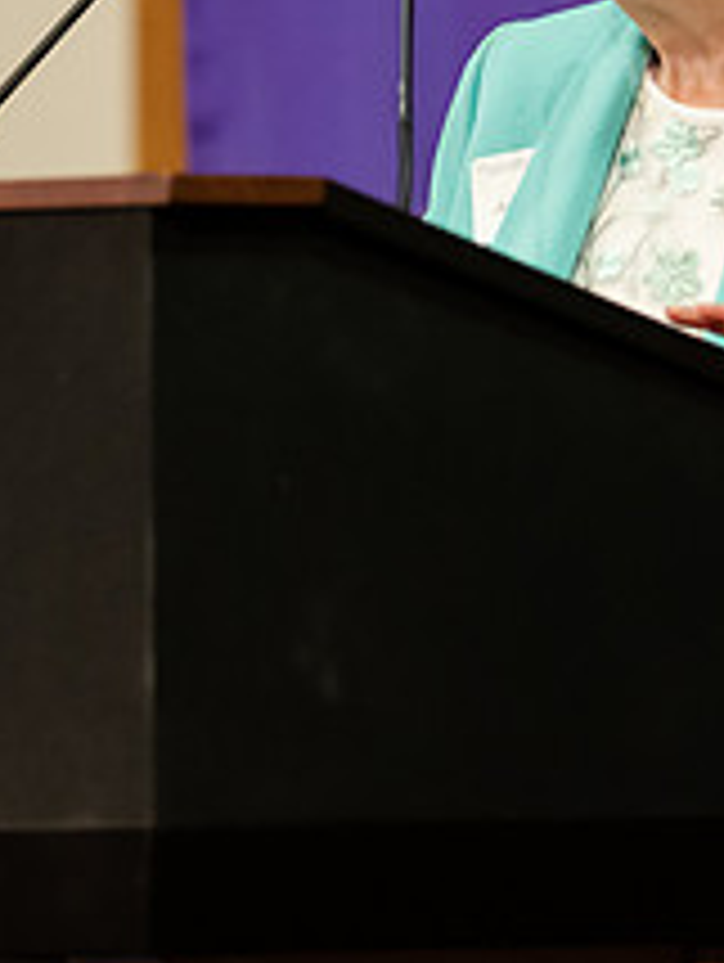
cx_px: 418
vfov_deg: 2.5
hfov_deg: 1.9
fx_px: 21736
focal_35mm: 781
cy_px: 164
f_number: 2.8
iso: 2000
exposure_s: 1/200
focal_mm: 300
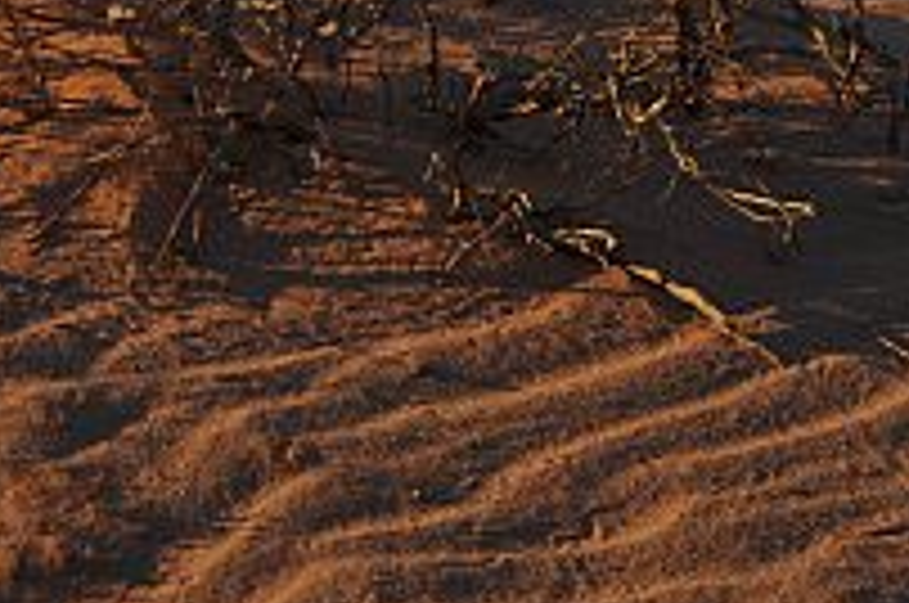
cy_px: -407
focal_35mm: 107
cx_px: -374
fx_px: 2697
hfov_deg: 17.5
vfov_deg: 11.9
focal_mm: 24
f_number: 8
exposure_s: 1/250
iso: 200
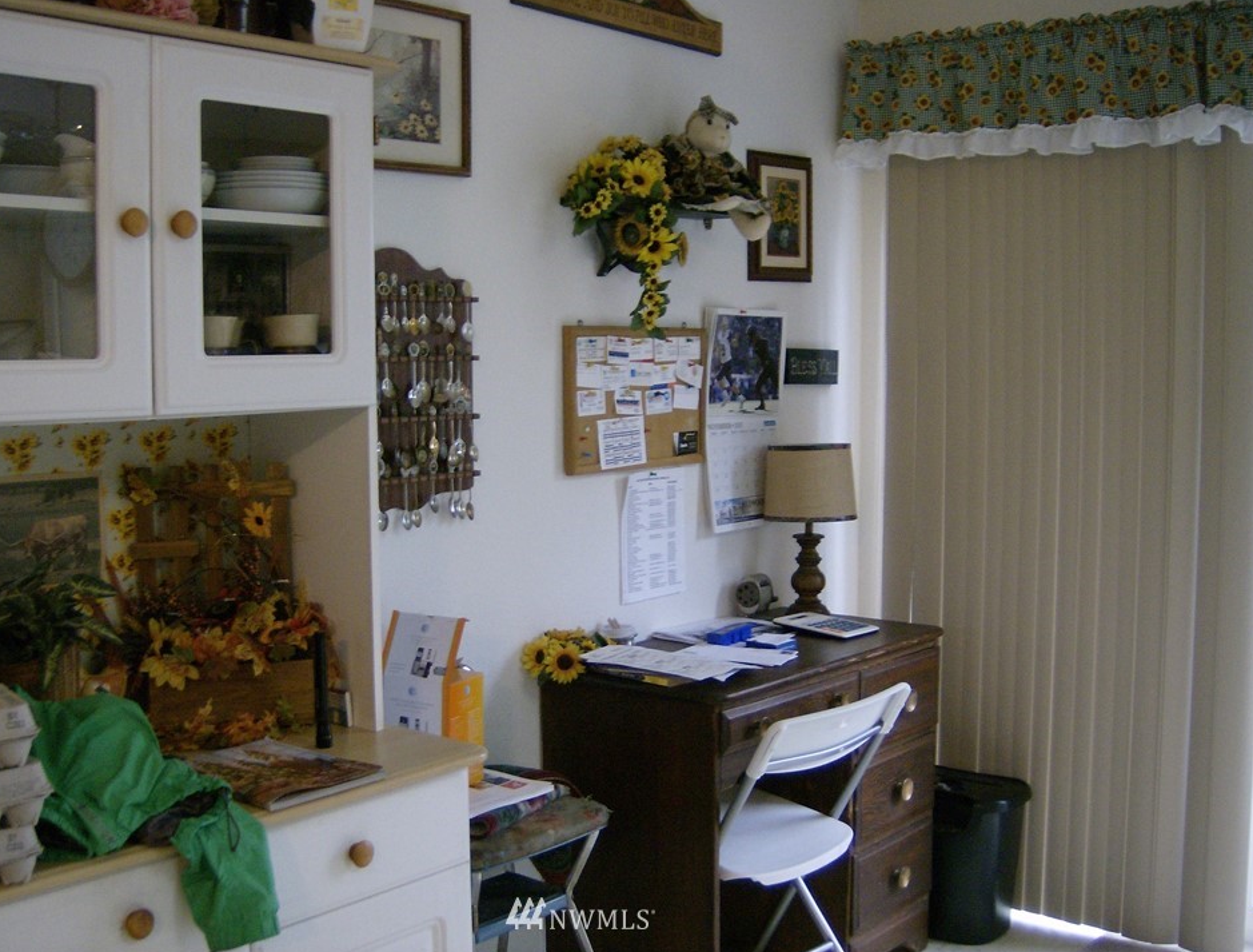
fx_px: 1418
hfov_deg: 47.6
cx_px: 581
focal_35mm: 39
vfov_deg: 37.1
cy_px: 449
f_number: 2.8
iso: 200
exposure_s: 1/14.3
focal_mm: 6
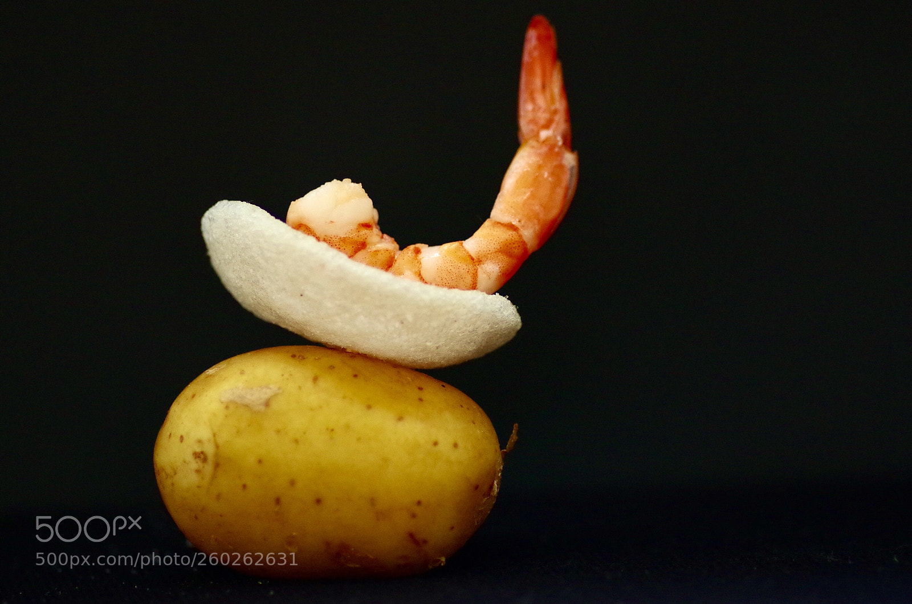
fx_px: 3791
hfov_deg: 13.7
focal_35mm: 150
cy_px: 302
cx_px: 456
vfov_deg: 9.1
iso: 1600
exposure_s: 1/250
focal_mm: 100
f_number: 2.8
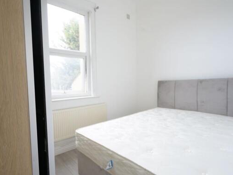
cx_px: 106
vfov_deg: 65.9
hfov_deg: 81.5
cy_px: 91
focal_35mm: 20
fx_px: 135
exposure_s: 1/20
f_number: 5
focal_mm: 16
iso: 500
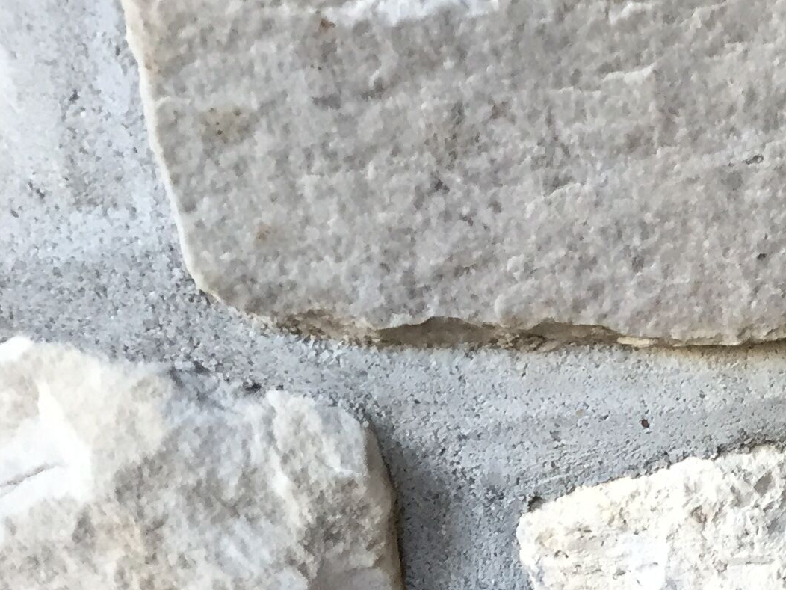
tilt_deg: -43.6
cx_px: 1169
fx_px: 2044
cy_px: 902
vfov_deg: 15.1
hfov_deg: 19.2
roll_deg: +1.9
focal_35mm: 90
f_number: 2.2
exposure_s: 1/33
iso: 100
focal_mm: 4.15
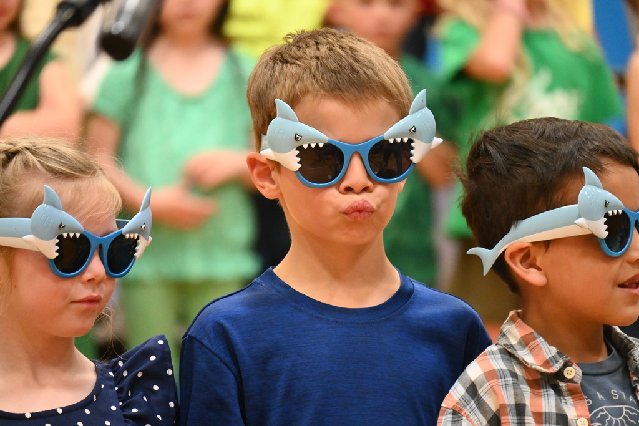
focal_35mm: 375
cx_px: 320
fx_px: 6657
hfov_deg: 5.5
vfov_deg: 3.7
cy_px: 213
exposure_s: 1/125
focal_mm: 250
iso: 4500
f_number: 6.3
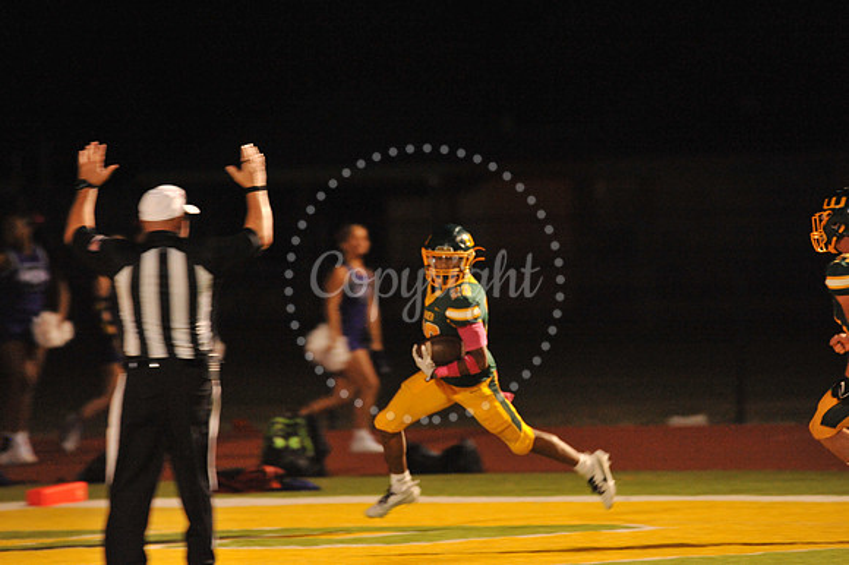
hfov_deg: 4.6
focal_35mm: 450
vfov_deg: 3.1
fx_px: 10606
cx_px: 424
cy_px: 282
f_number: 6.3
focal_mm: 450
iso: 6400
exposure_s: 1/200
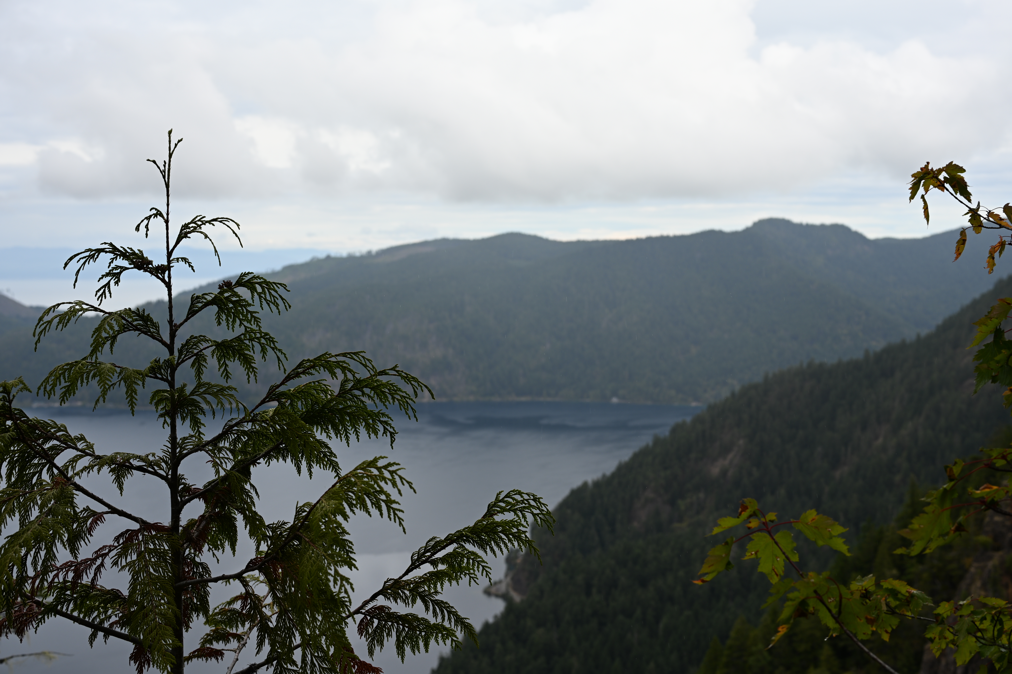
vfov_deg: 27.0
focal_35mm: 50
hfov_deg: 39.6
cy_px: 337
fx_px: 1405
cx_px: 506
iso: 100
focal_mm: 50
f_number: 7.1
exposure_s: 1/200
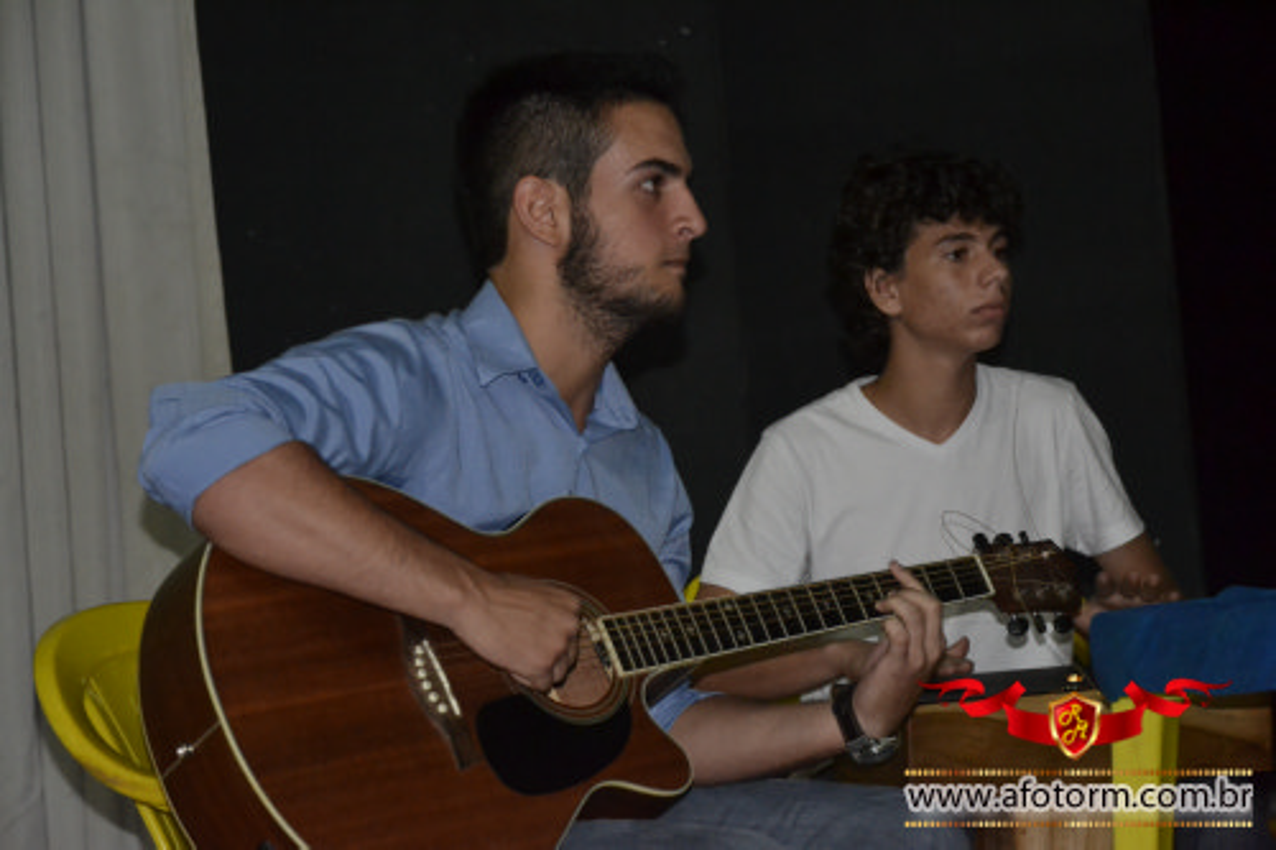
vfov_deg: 13.0
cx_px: 638
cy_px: 425
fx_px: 3720
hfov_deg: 19.5
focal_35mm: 105
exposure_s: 1/60
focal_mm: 70
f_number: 5.3
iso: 3200
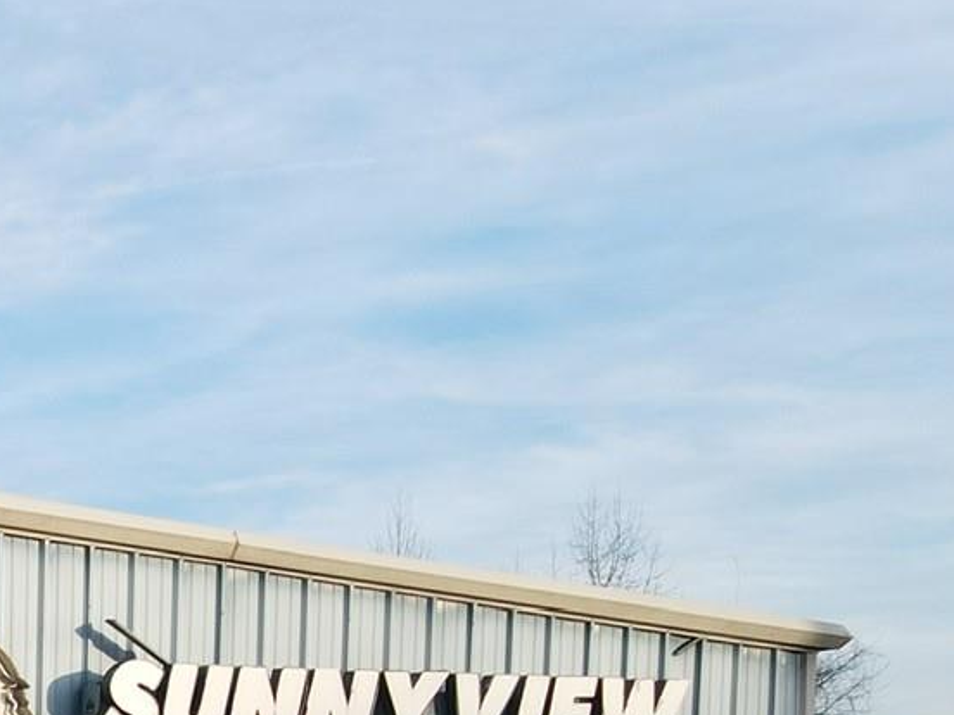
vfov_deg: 14.9
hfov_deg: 19.6
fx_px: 2453
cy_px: 1207
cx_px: -410
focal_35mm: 89
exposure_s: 1/200
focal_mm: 4.5
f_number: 2.8
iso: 100
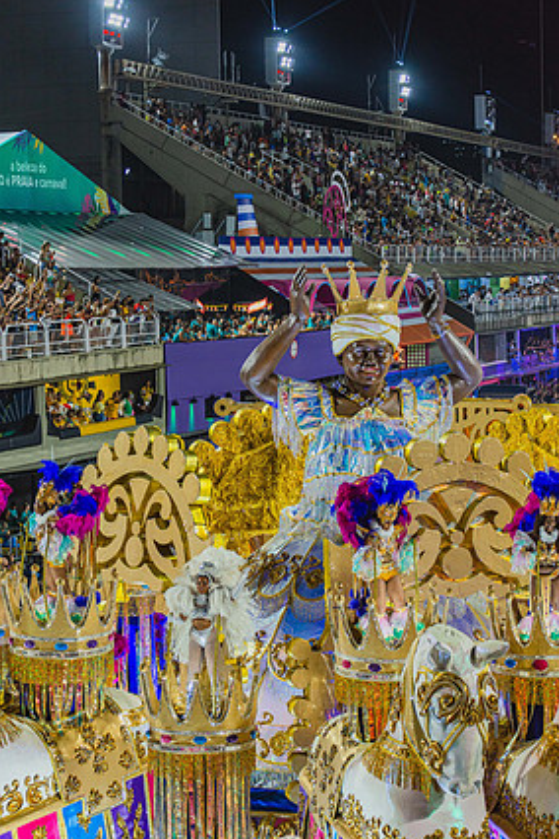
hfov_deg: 14.4
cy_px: 439
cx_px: 289
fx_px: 2213
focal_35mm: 95
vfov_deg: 21.5
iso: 1600
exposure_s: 1/320
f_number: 5
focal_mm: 90
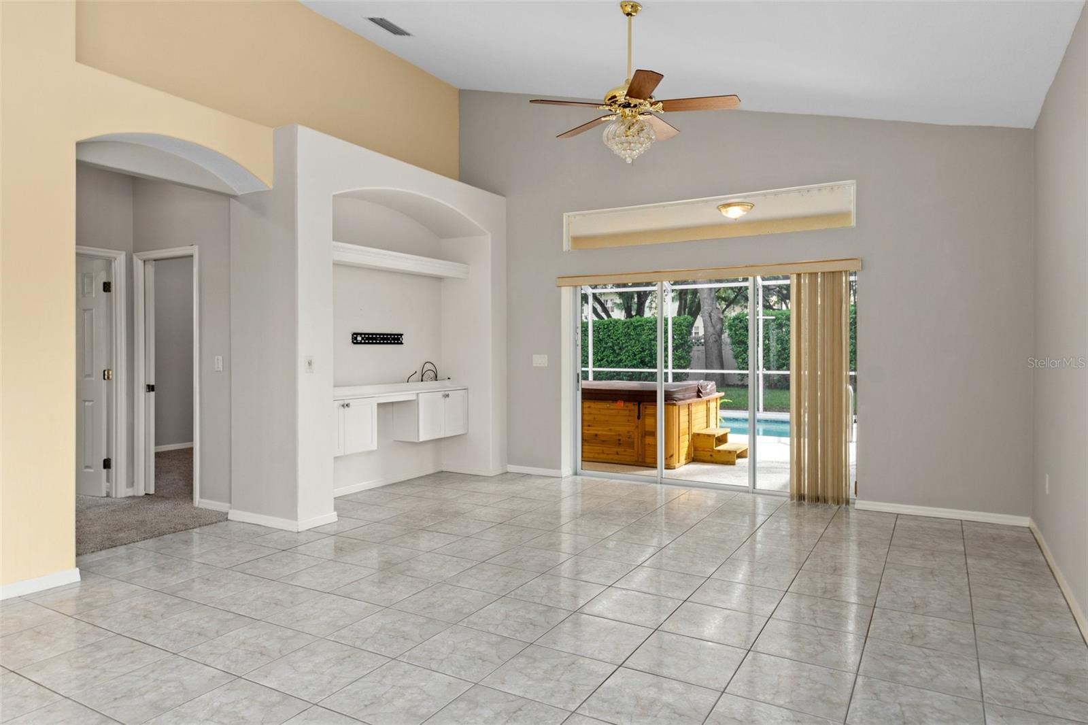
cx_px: 544
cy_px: 362
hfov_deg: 77.3
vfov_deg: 56.1
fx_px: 680
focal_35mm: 22
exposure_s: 1/2.5
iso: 320
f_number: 8
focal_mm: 15
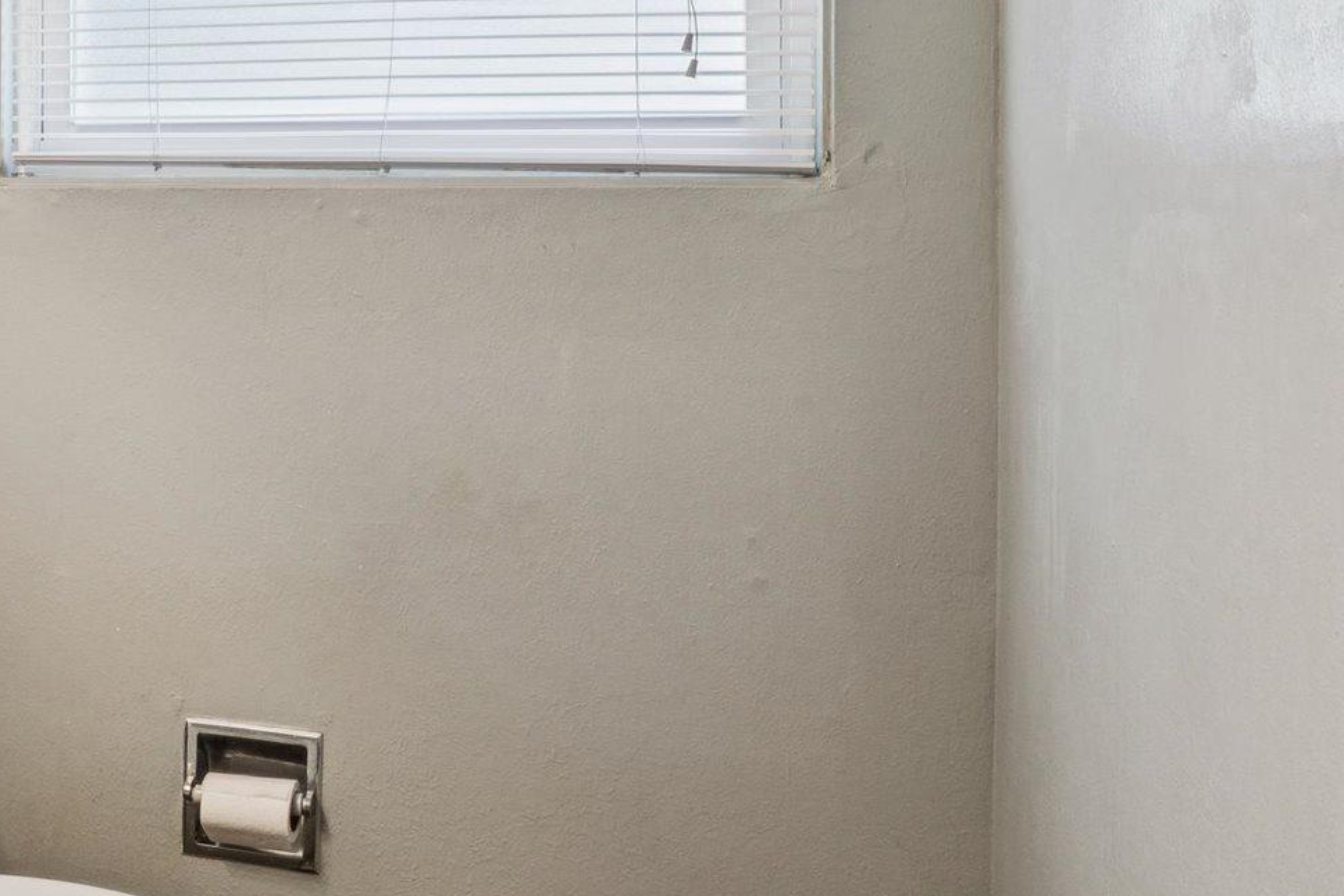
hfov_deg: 33.2
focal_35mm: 54
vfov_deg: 24.7
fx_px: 2016
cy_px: 189
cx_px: -57
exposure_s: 1/6
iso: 400
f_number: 16
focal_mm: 17
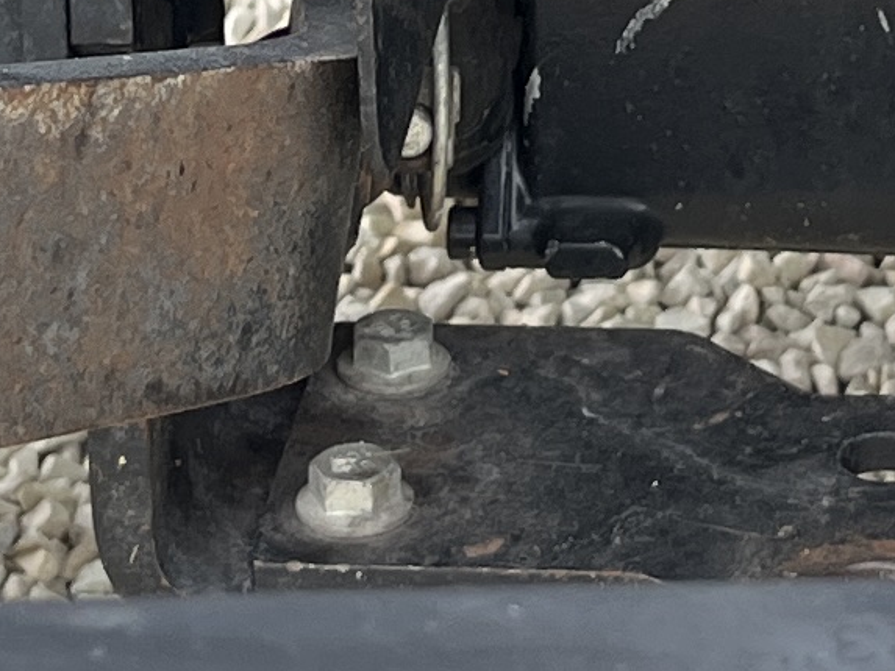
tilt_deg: -16.6
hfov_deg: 10.7
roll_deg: +0.5
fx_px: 4732
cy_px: -460
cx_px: 900
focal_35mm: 183
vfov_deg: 7.9
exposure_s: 1/266
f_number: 1.6
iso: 40
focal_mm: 5.1
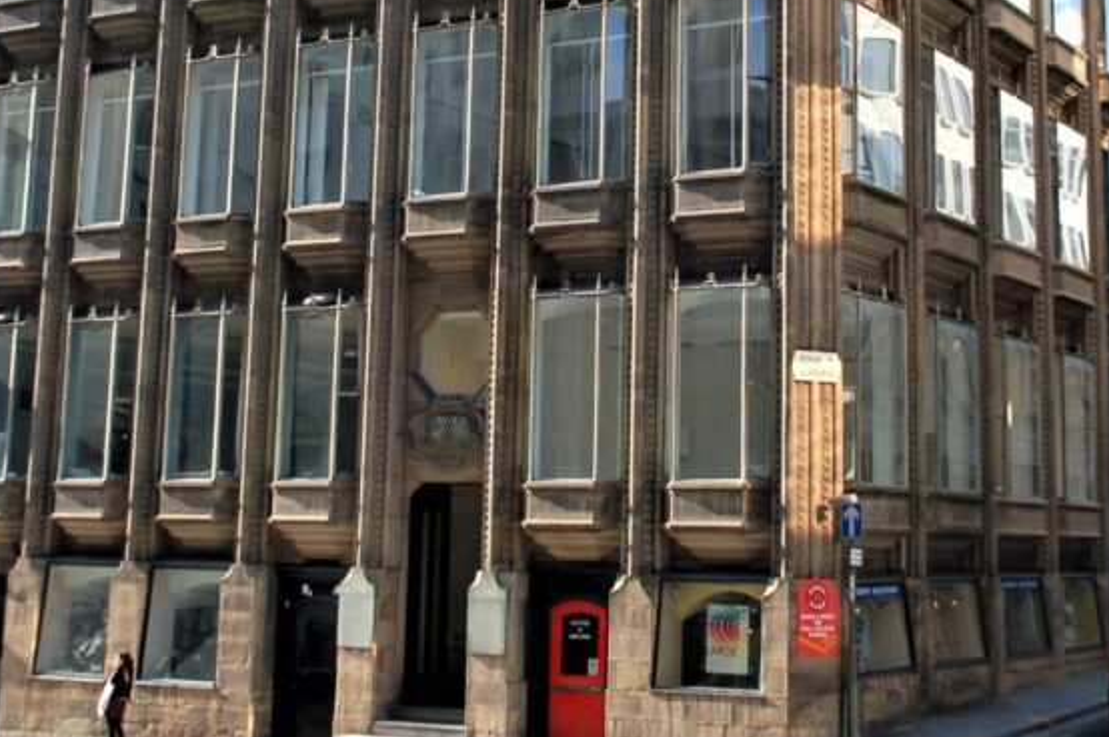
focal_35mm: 61
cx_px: 649
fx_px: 1877
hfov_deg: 32.8
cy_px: 105
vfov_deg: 21.8
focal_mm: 22
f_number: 9
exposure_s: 1/160
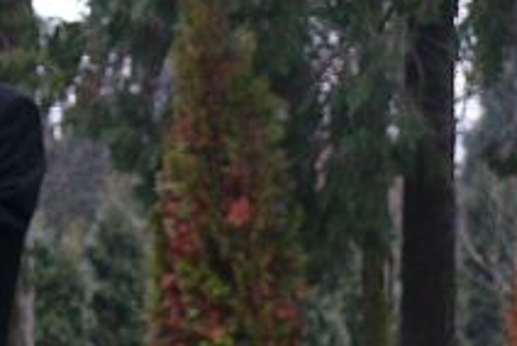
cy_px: 253
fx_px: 4343
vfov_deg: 4.6
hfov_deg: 6.8
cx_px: 76
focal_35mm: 302
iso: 100
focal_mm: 16.3
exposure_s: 1/60
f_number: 3.2
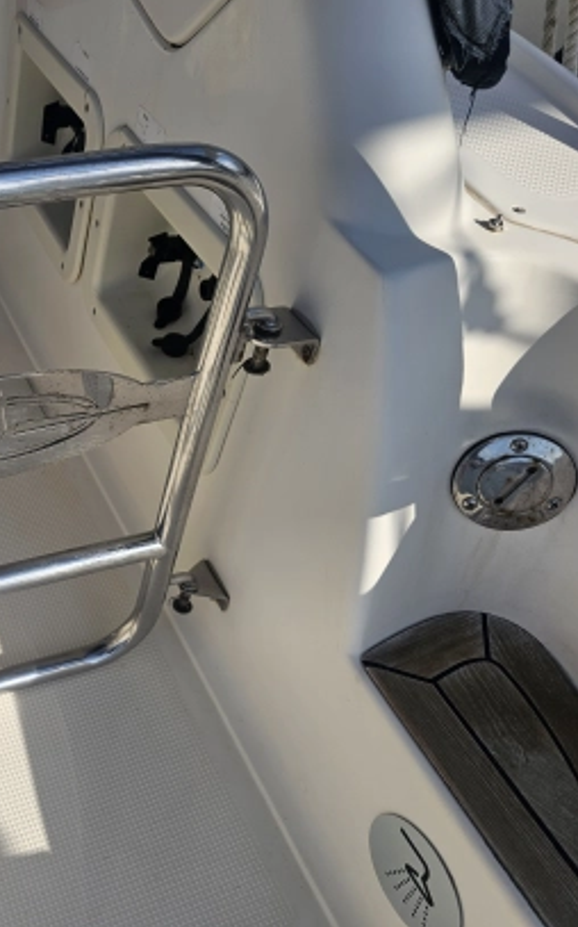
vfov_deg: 58.2
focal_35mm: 33
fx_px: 833
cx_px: -20
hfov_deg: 34.3
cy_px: 459
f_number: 1.7
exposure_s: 1/1336
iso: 10
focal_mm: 6.3
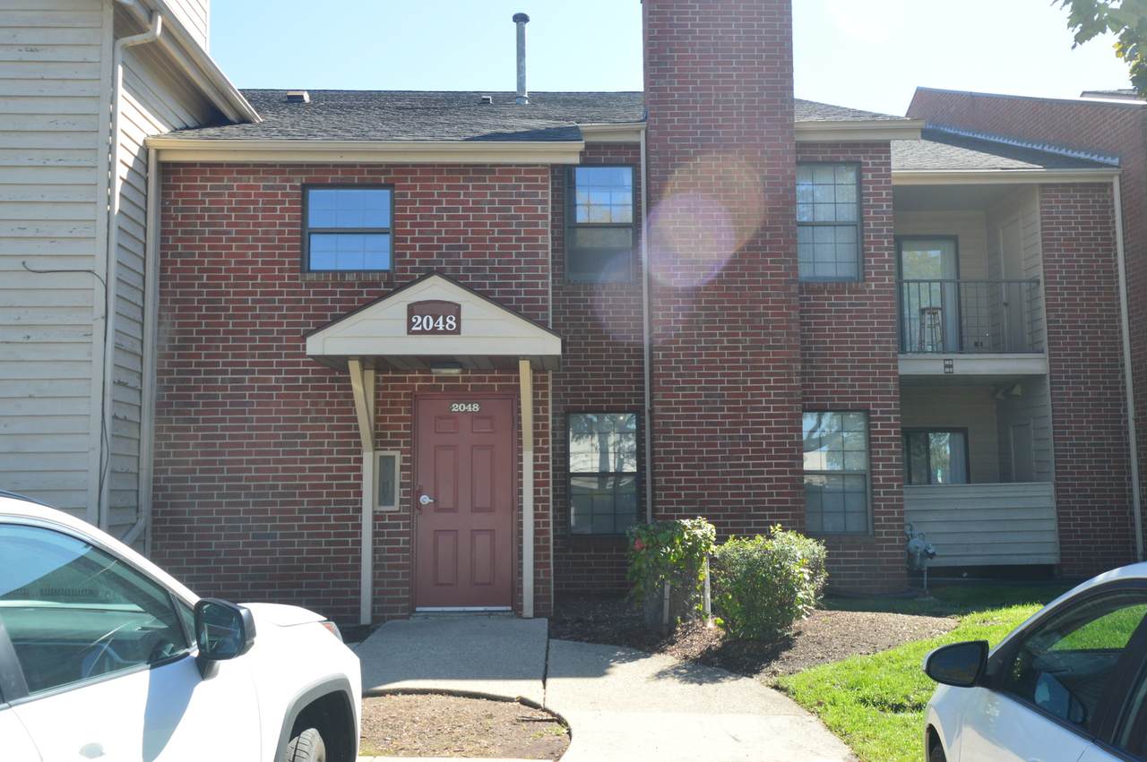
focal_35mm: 33
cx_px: 574
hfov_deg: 57.3
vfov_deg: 39.9
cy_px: 381
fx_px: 1050
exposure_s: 1/160
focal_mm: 22
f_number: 10
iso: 400
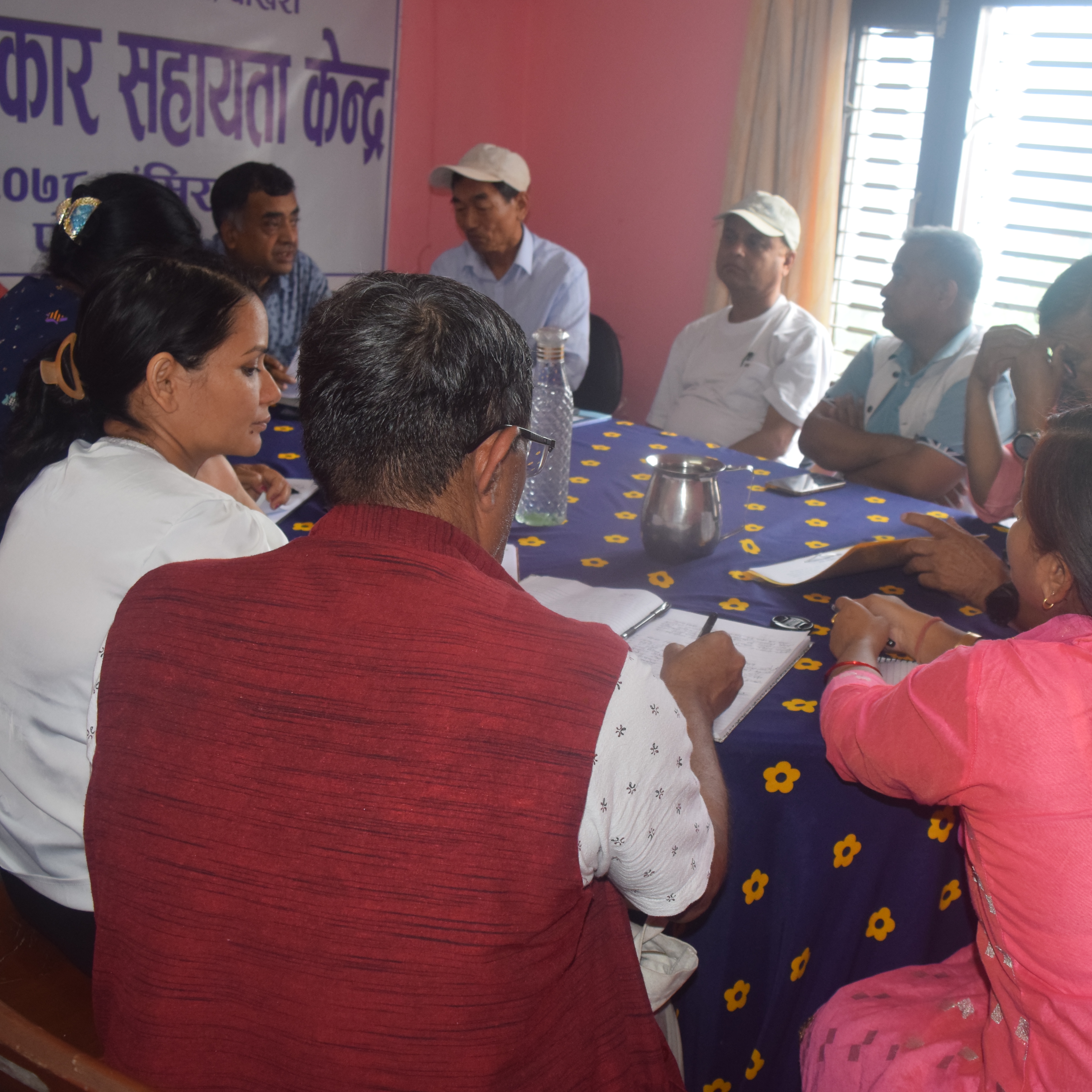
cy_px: 549
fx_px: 1249
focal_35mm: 35
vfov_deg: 47.2
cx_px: 663
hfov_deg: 46.9
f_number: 4.5
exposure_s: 1/80
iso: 800
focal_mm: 18
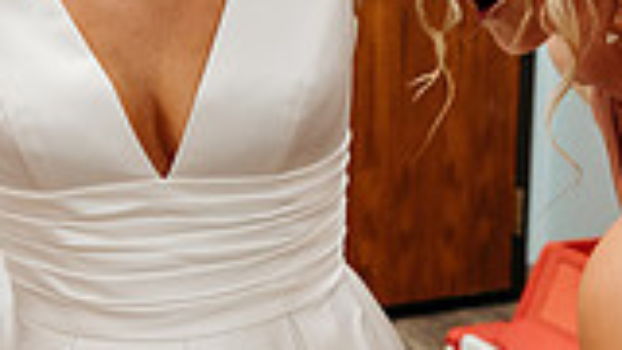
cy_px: -78
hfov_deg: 23.2
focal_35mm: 91
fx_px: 1501
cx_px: 156
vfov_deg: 12.9
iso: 2000
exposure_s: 1/320
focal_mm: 24
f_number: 3.2
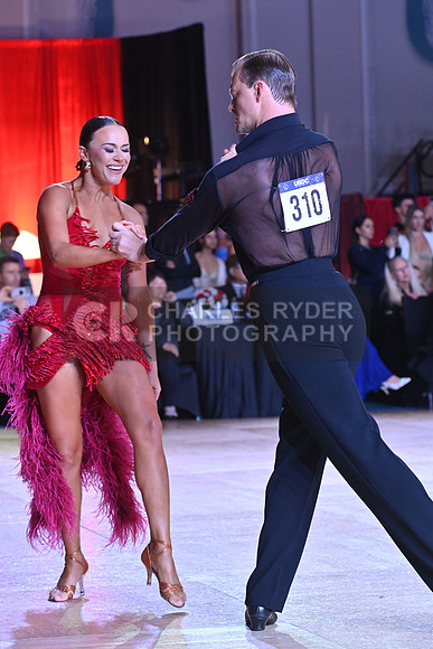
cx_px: 216
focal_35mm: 130
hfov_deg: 10.6
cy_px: 324
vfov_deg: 15.8
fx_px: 2344
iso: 4000
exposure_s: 1/400
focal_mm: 130
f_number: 7.1
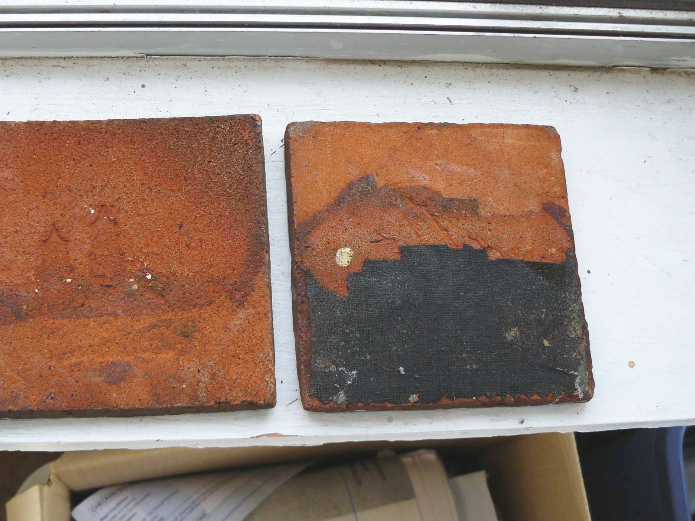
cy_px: 233
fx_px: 923
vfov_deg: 31.5
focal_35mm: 46
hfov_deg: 41.1
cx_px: 277
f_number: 2.8
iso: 100
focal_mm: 6
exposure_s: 1/50
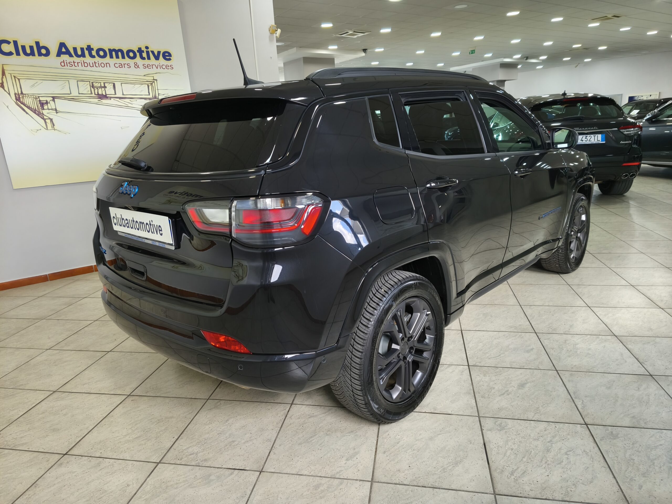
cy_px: 252
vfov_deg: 58.9
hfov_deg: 73.9
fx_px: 446
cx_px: 336
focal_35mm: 23
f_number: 1.7
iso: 500
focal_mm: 5.35
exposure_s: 1/50
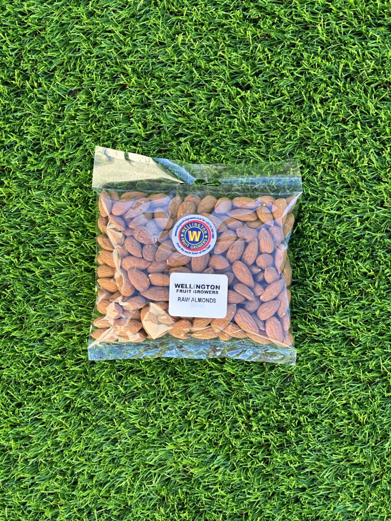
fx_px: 1160
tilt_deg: -87.4
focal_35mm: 77
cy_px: 260
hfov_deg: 19.1
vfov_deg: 25.3
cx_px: 196
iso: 80
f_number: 2.8
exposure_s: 1/99
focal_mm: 9
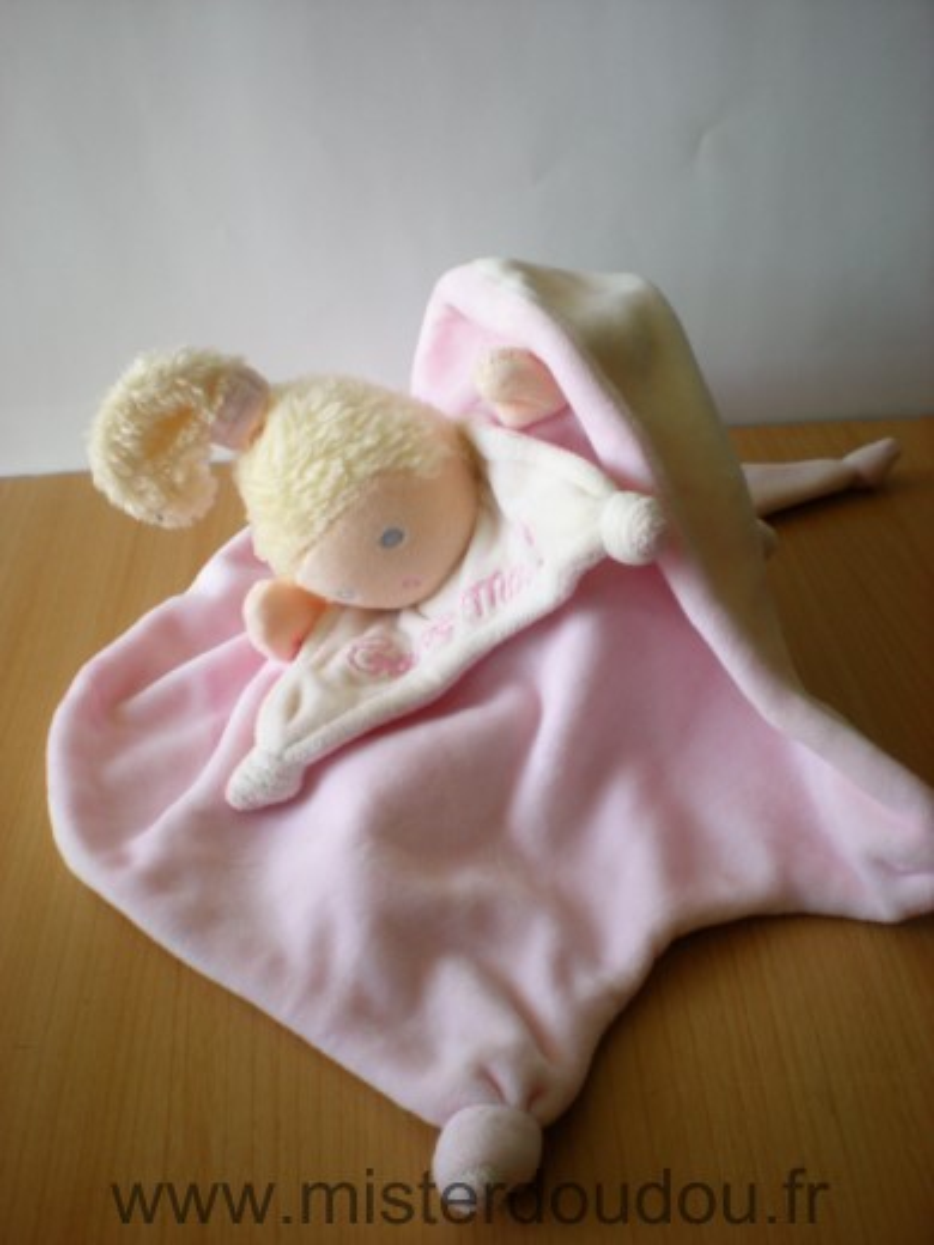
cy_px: 622
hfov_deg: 37.7
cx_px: 467
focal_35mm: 38
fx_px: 1367
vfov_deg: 49.0
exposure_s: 1/59.7
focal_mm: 6.3
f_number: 3.1
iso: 75
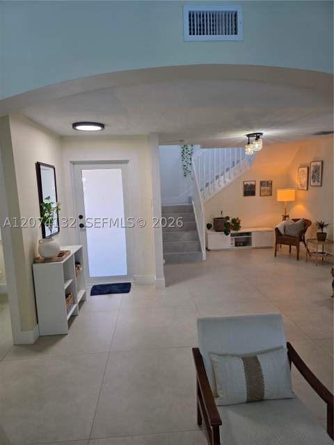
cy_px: 222
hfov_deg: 58.9
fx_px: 296
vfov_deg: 73.9
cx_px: 167
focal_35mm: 23
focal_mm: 6.3
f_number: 1.7
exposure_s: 1/120
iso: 100
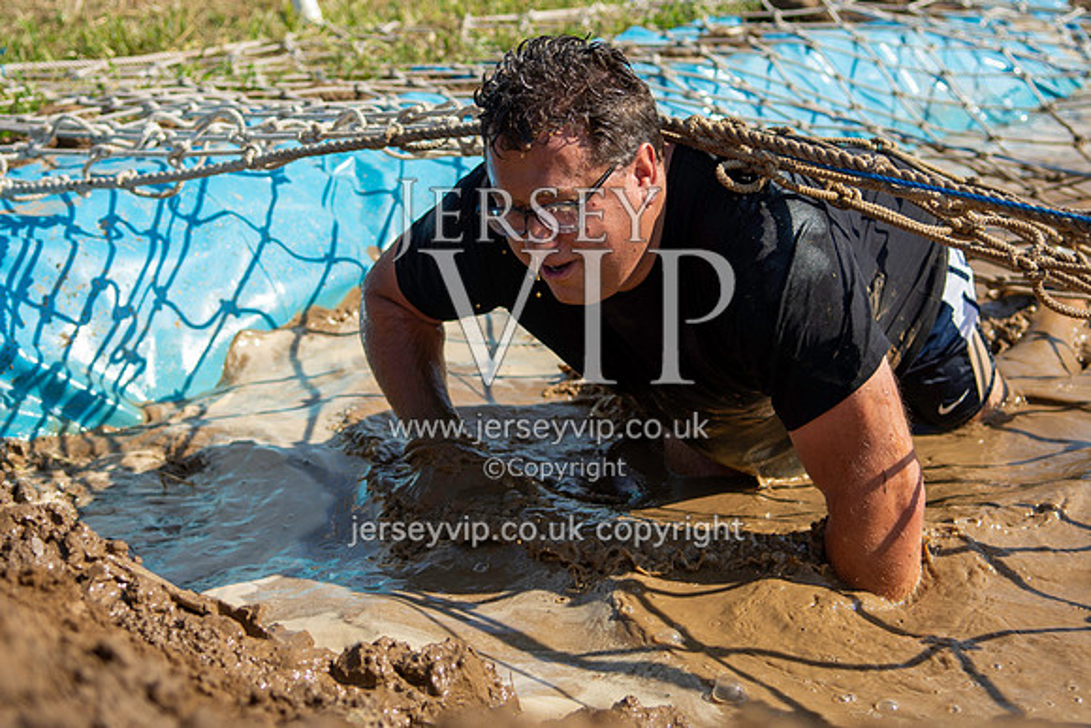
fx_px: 1789
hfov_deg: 33.9
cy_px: 290
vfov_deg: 23.0
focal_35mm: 59
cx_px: 552
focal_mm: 32
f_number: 3.2
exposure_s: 1/1600
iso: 100
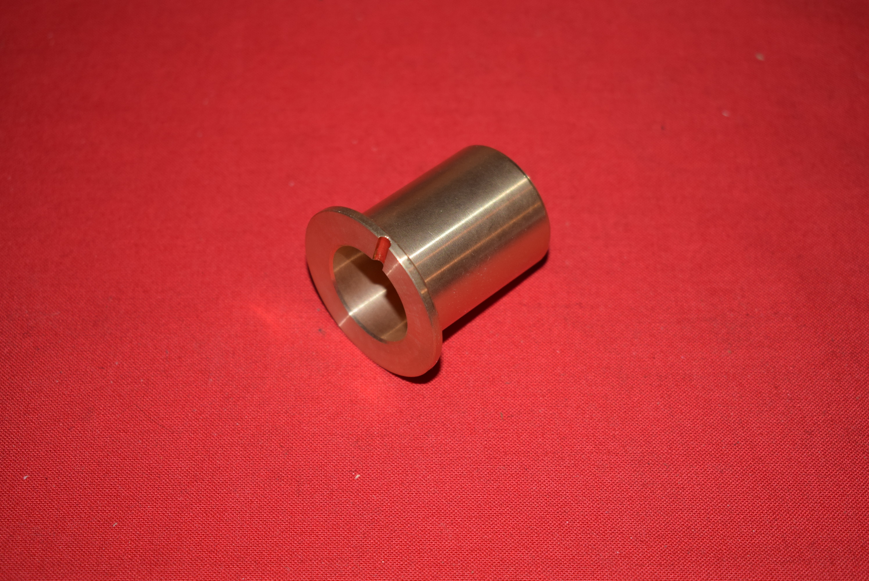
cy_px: 290
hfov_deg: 33.4
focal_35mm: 60
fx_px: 1449
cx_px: 434
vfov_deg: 22.7
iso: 400
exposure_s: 1/200
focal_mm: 40
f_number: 5
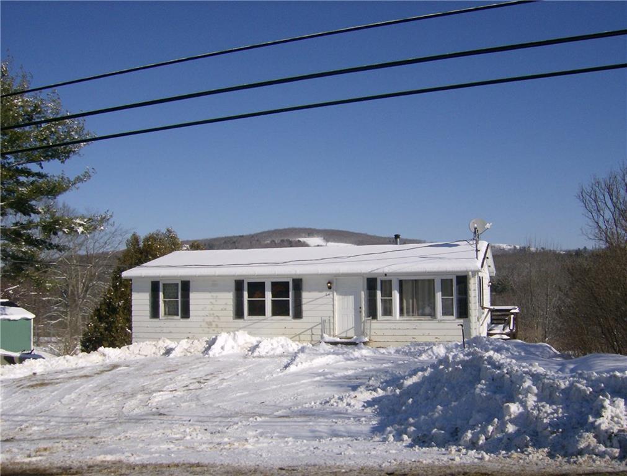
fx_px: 655
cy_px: 238
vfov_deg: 40.0
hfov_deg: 51.1
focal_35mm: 36
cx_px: 314
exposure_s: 1/2000
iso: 100
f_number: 4.7
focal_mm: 6
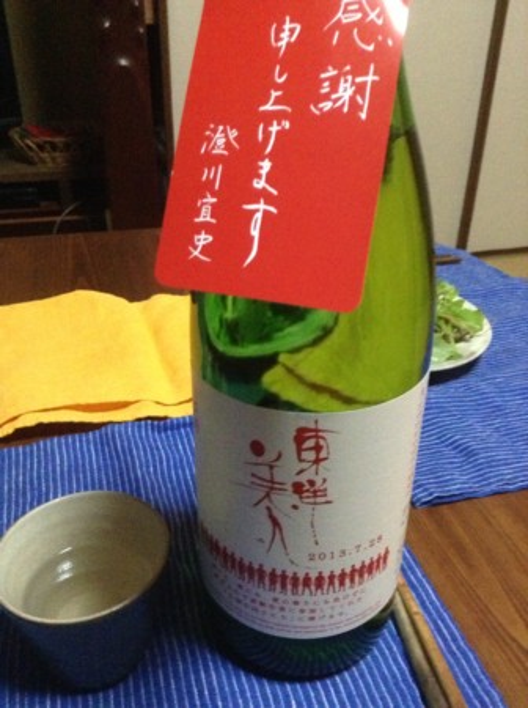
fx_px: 673
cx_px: 264
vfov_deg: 55.4
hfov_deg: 42.8
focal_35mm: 33
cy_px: 354
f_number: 2.4
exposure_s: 1/17
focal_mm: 3.3
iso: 640
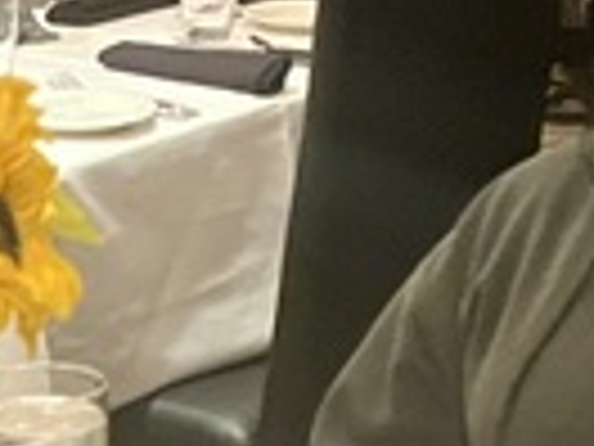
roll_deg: +1.5
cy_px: 644
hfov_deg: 12.3
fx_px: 2694
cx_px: -81
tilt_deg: -23.2
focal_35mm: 157
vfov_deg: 9.2
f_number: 1.6
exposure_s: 1/30
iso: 800
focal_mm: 5.1
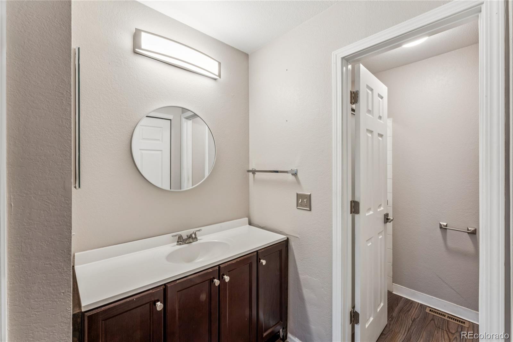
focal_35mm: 14
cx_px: 256
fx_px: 199
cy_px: 171
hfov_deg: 104.3
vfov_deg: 81.2
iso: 100
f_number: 22
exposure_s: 2
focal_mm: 14
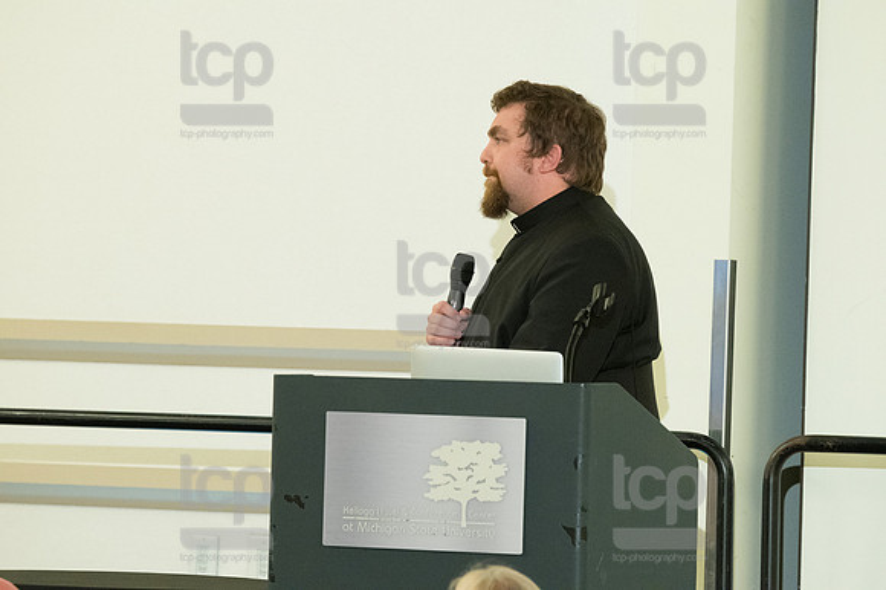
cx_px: 443
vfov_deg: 4.6
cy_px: 295
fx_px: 7379
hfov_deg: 6.9
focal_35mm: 300
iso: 3200
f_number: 4.5
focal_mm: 200
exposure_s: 1/400
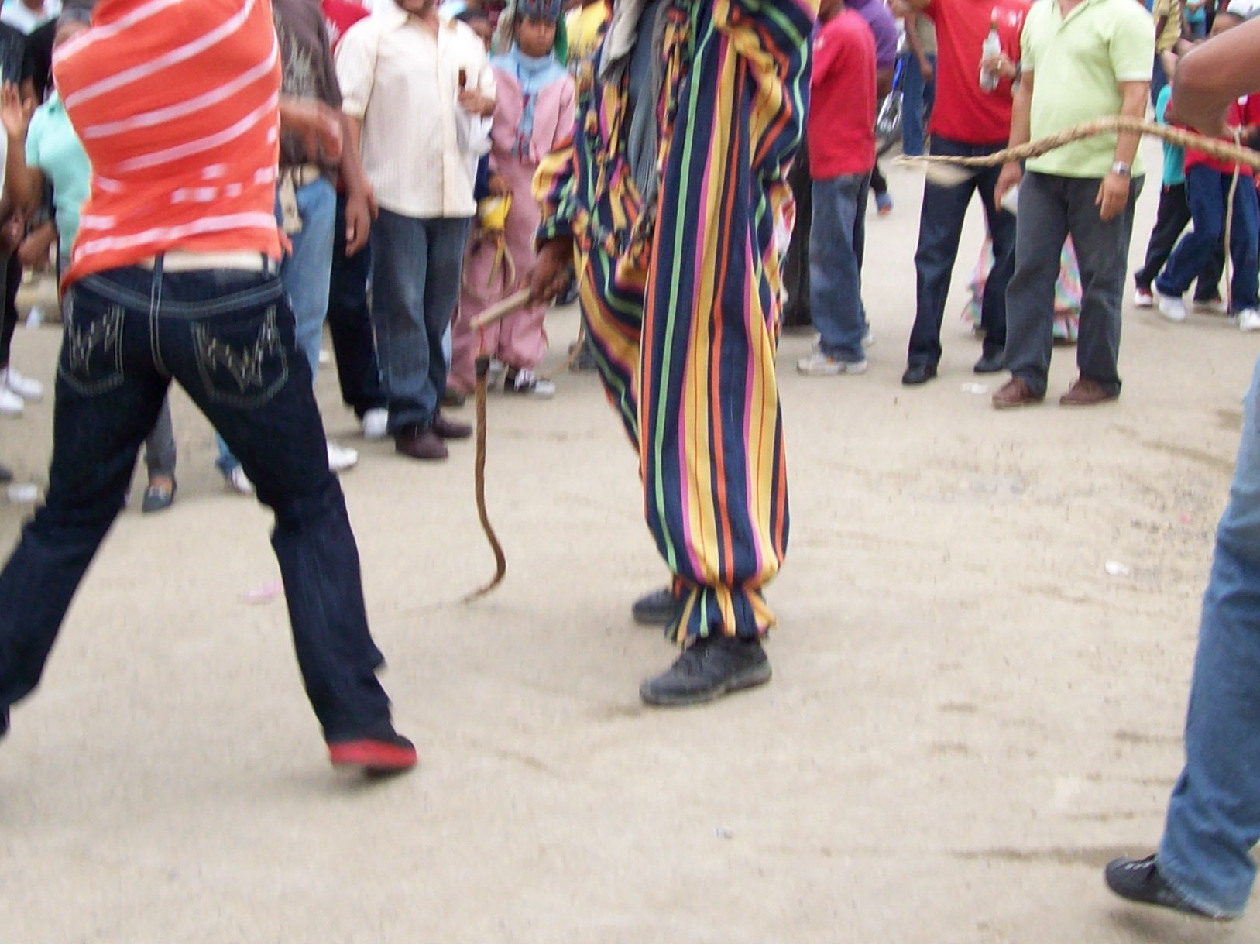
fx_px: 2292
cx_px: 602
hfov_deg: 30.7
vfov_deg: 23.1
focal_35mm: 63
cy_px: 280
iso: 80
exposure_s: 1/153
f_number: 2.7
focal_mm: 6
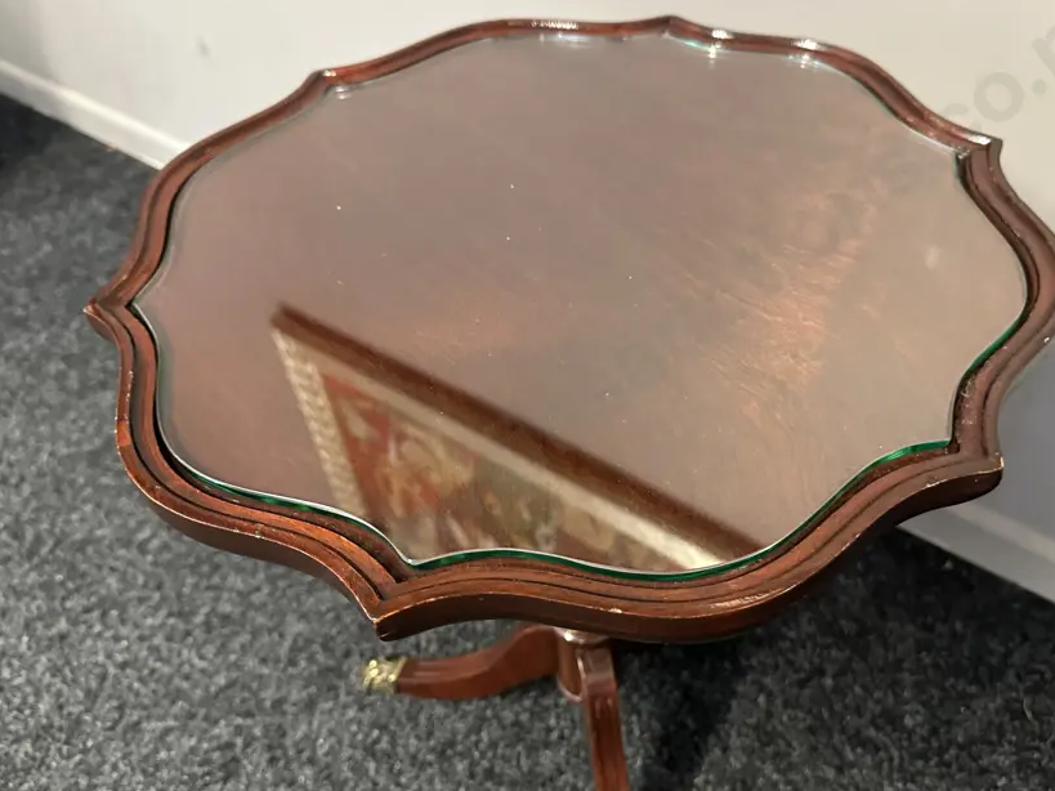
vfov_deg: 46.8
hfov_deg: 59.8
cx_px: 589
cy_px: 403
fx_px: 914
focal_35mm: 30
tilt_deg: -45.8
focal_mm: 6.86
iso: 800
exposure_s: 1/50
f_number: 1.78
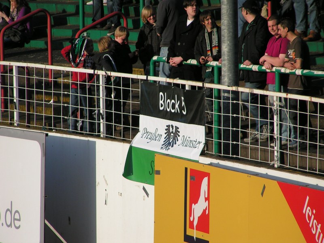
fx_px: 3557
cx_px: 162
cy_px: 122
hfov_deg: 5.2
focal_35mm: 380
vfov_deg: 3.9
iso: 50
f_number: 3.5
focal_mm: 58
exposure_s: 1/1000
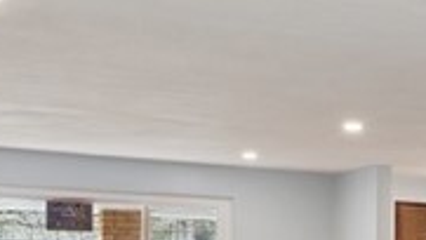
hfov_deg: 20.6
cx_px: 639
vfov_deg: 13.5
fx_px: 994
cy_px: 247
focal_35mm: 88
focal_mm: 14
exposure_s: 1/6
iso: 50
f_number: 11
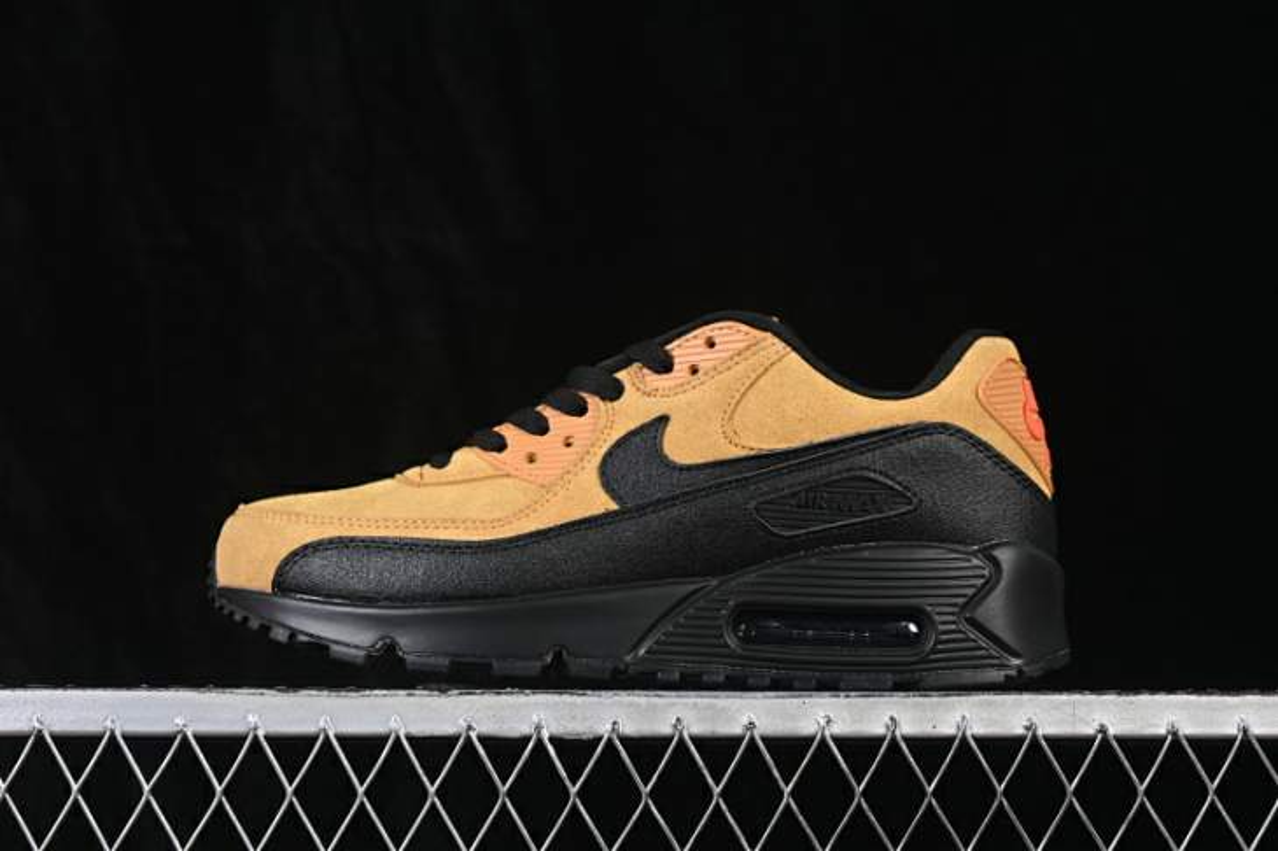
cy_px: 426
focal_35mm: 75
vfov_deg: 18.2
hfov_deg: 27.0
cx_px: 639
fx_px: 2661
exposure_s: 1/80
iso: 160
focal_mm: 50
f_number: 7.1
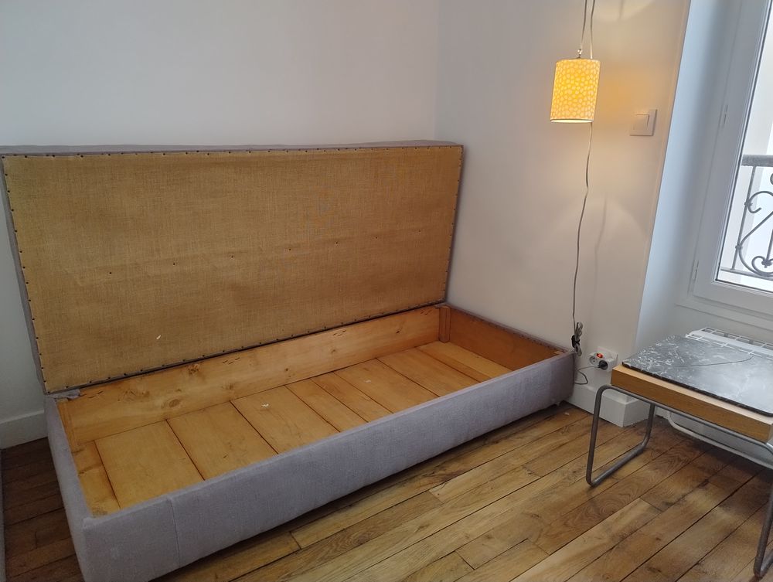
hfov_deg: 71.5
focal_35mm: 24
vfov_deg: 56.9
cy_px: 291
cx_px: 386
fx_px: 537
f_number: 1.8
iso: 397
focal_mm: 5.56
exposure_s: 1/50
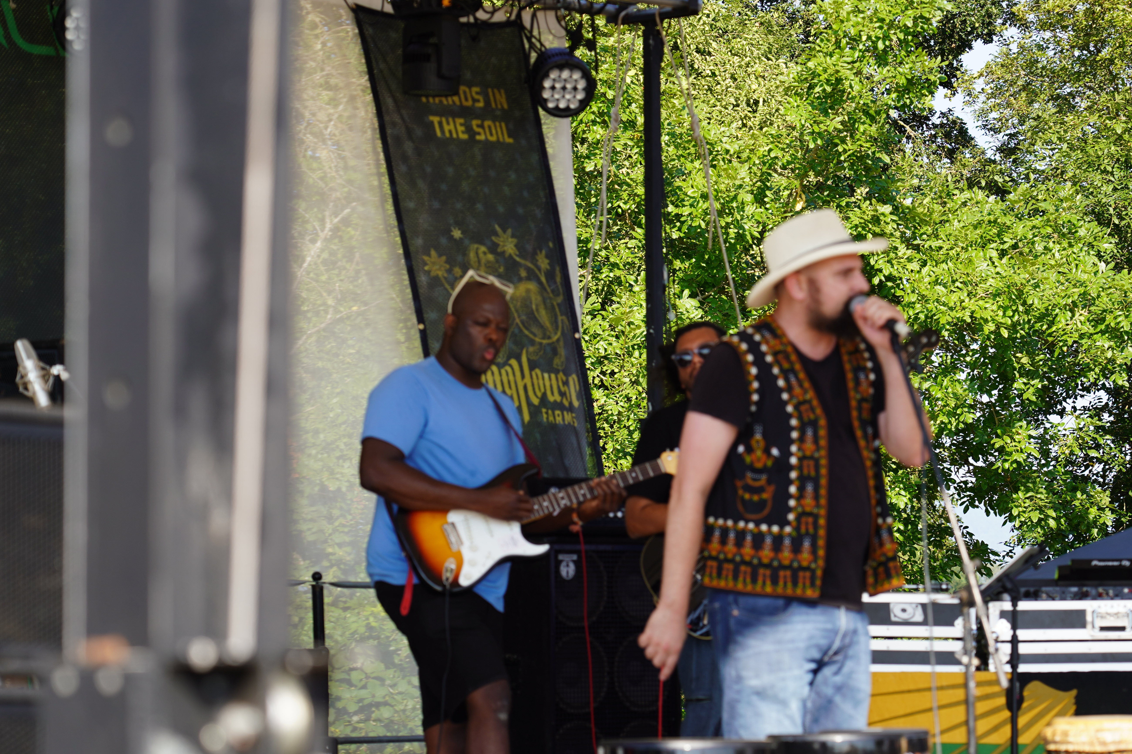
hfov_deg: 16.9
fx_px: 3804
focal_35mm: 121
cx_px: 632
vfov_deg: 11.3
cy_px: 421
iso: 100
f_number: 5.6
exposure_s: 1/160
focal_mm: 105
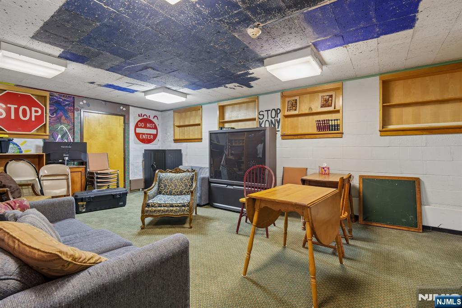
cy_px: 154
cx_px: 231
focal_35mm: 16
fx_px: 205
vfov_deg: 73.7
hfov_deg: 96.8
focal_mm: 16
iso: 400
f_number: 8
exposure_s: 2.5
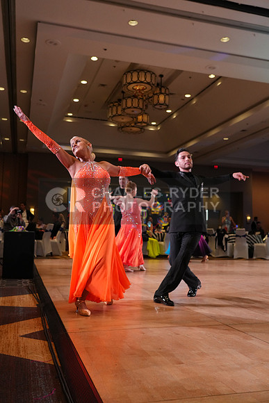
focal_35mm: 33
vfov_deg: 57.2
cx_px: 134
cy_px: 202
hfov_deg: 40.0
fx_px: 370
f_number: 4
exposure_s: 1/500
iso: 2500
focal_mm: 33
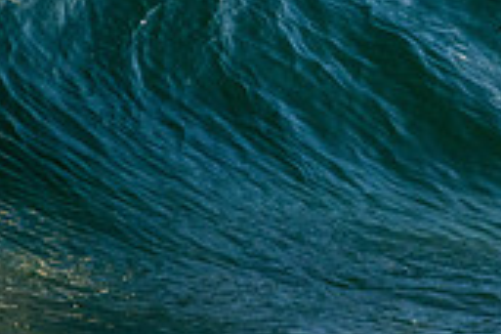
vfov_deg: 0.5
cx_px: 776
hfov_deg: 0.8
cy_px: -72
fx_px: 37711
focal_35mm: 2710
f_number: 11
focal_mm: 800
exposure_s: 1/2000
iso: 2200
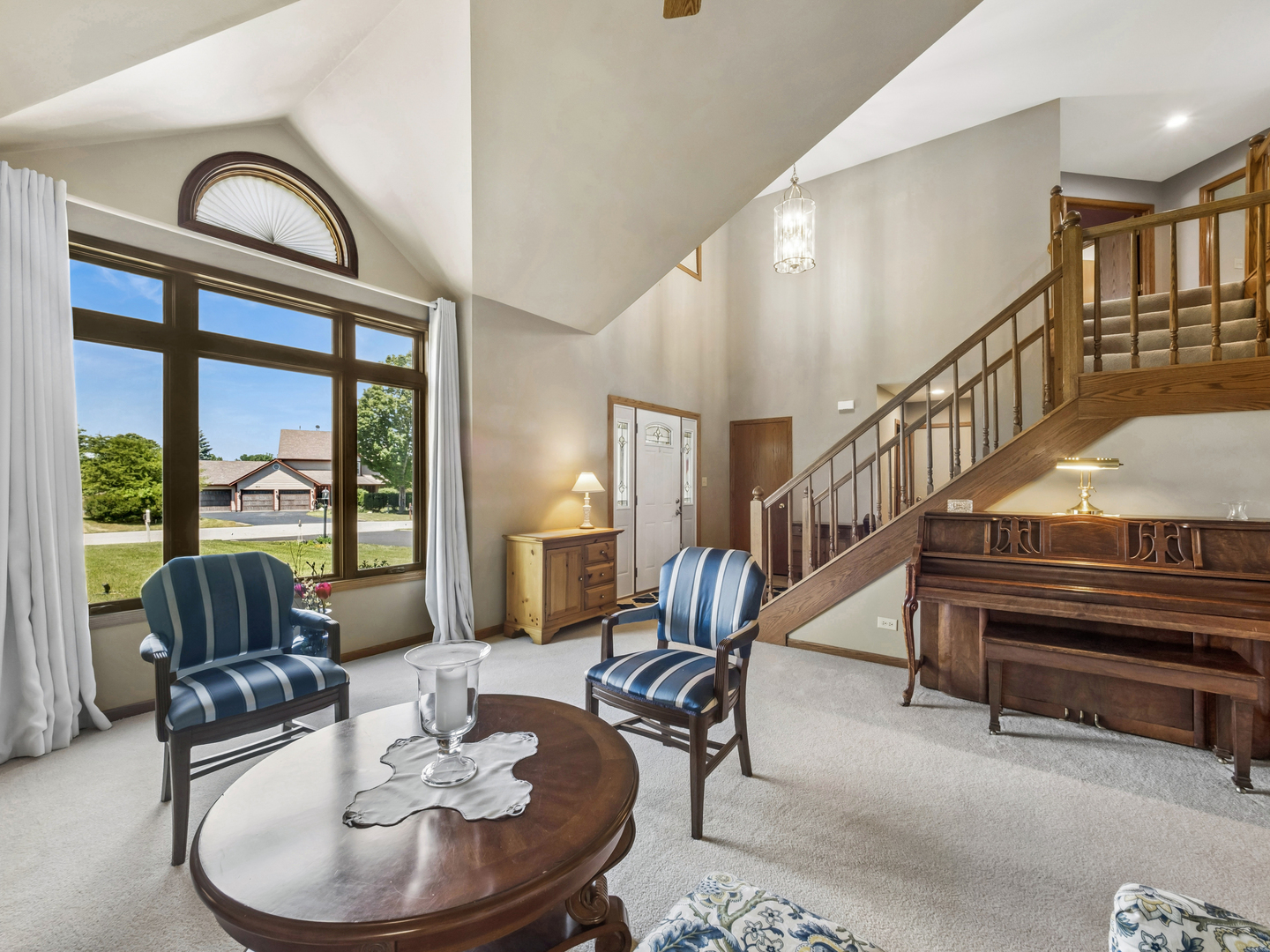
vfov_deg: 85.7
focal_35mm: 14
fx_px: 514
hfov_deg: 102.1
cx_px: 635
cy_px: 476
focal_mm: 7
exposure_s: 1/13
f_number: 8
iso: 400
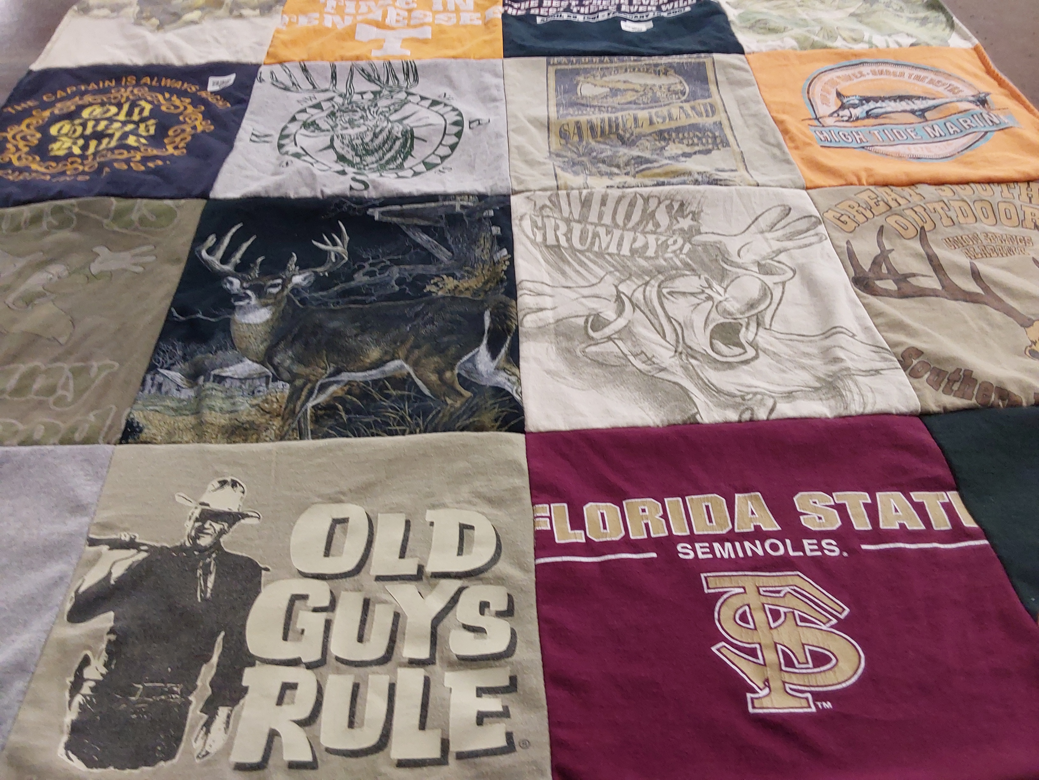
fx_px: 840
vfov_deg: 49.7
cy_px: 390
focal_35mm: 28
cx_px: 520
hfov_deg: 63.4
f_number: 1.9
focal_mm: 2.91
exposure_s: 1/60
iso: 125
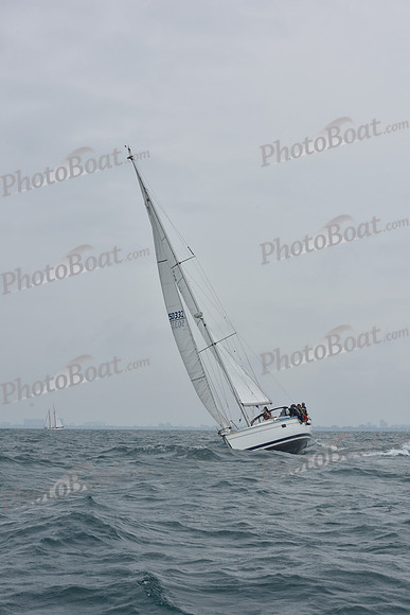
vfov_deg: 28.8
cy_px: 308
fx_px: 1195
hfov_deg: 19.5
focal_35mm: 70
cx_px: 205
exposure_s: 1/800
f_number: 10
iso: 250
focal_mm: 70
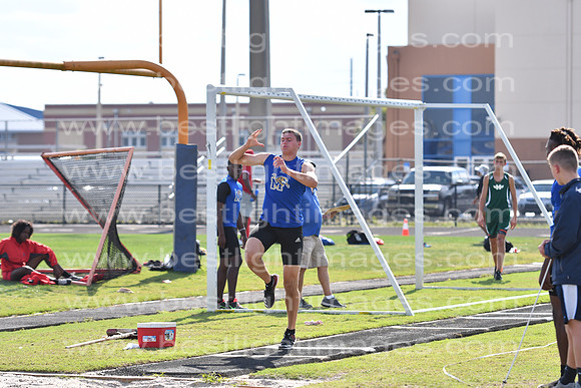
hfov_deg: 11.4
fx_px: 2906
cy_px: 194
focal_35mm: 180
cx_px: 290
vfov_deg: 7.6
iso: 200
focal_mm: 120
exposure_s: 1/2000
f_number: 4
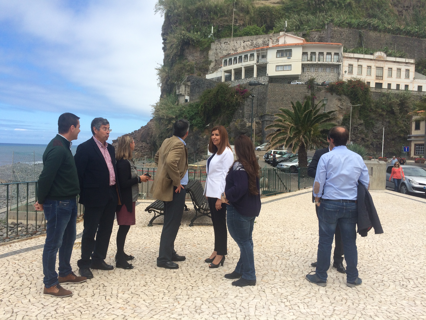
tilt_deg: -2.0
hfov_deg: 61.7
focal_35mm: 29
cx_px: 213
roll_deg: -1.8
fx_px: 357
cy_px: 160
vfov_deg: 48.2
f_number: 2.2
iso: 32
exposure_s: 1/1953
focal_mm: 4.15
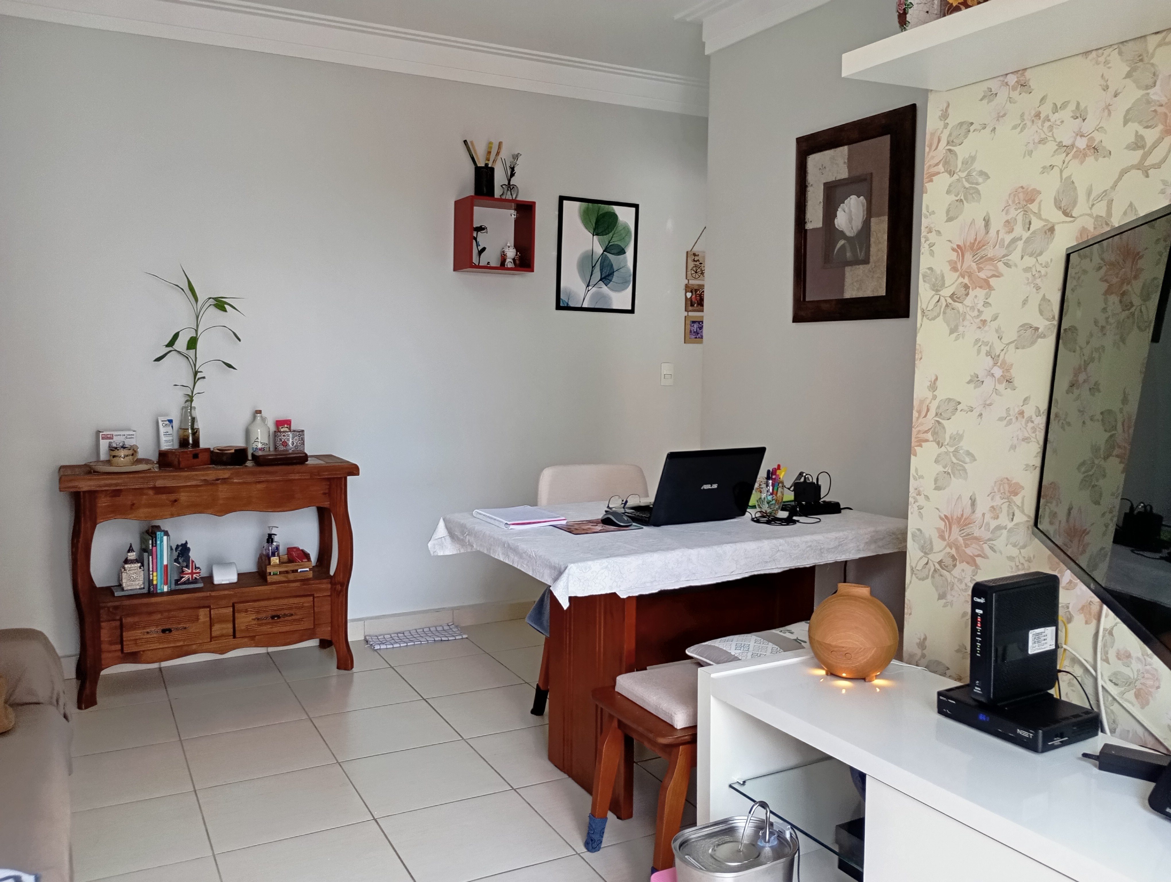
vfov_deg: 49.9
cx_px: 586
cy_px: 441
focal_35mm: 28
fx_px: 949
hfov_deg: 63.4
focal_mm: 4.27
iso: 256
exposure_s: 1/60
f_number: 1.8
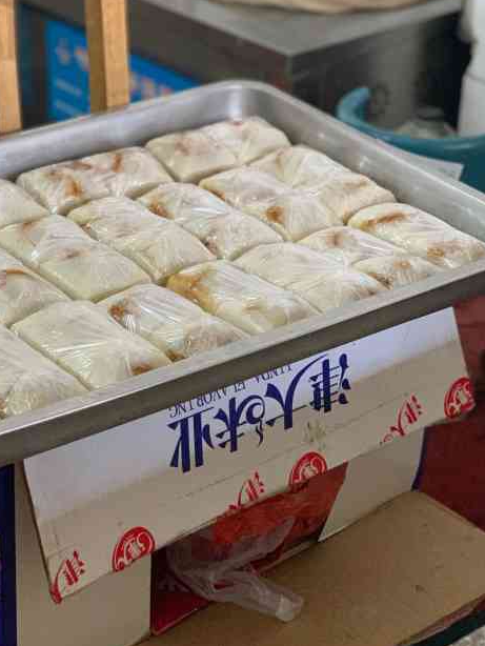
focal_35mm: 79
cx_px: 122
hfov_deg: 18.6
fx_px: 1475
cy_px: 226
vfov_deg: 24.6
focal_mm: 6
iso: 400
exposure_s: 1/59
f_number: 2.4
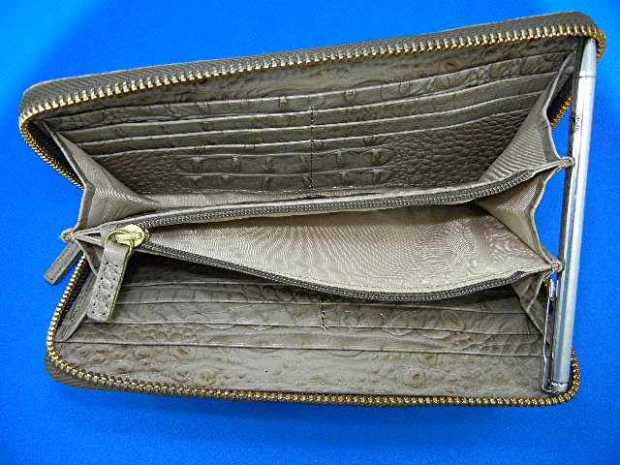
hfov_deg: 60.0
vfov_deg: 46.8
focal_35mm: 30
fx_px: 537
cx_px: 310
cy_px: 232
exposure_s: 1/30
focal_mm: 5.4
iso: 376
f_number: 3.5
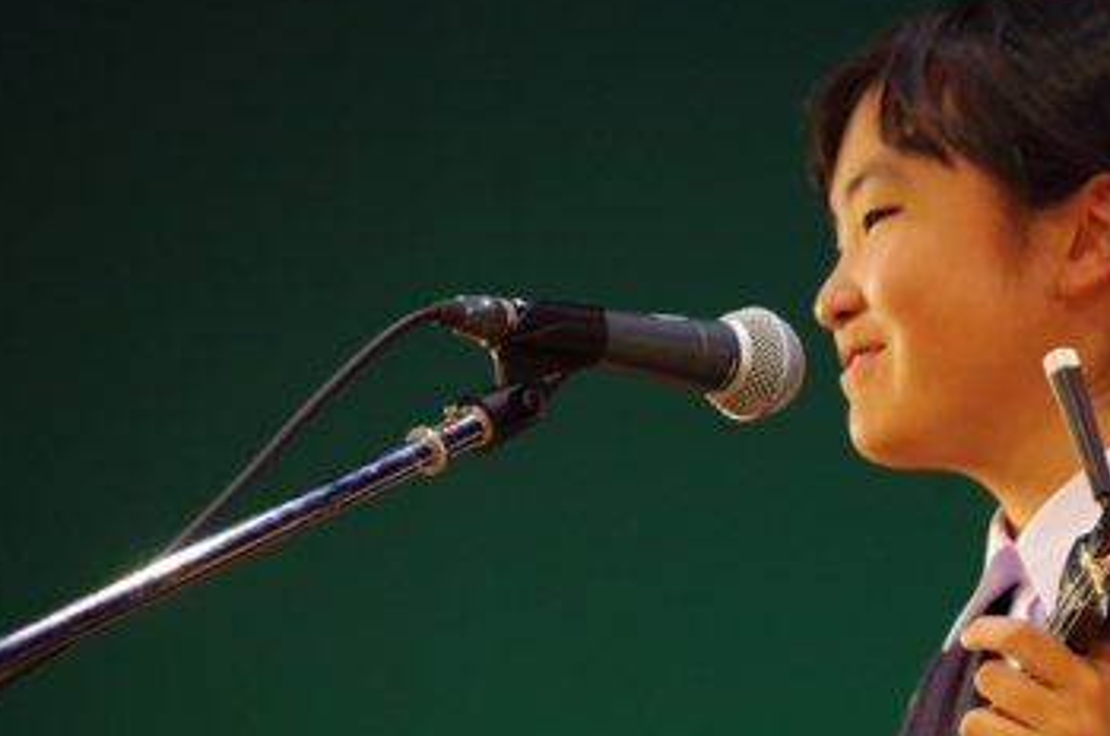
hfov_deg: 5.3
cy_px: 503
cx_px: 669
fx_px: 11880
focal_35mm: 386
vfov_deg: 3.5
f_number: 5.6
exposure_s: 1/250
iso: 1600
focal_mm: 180
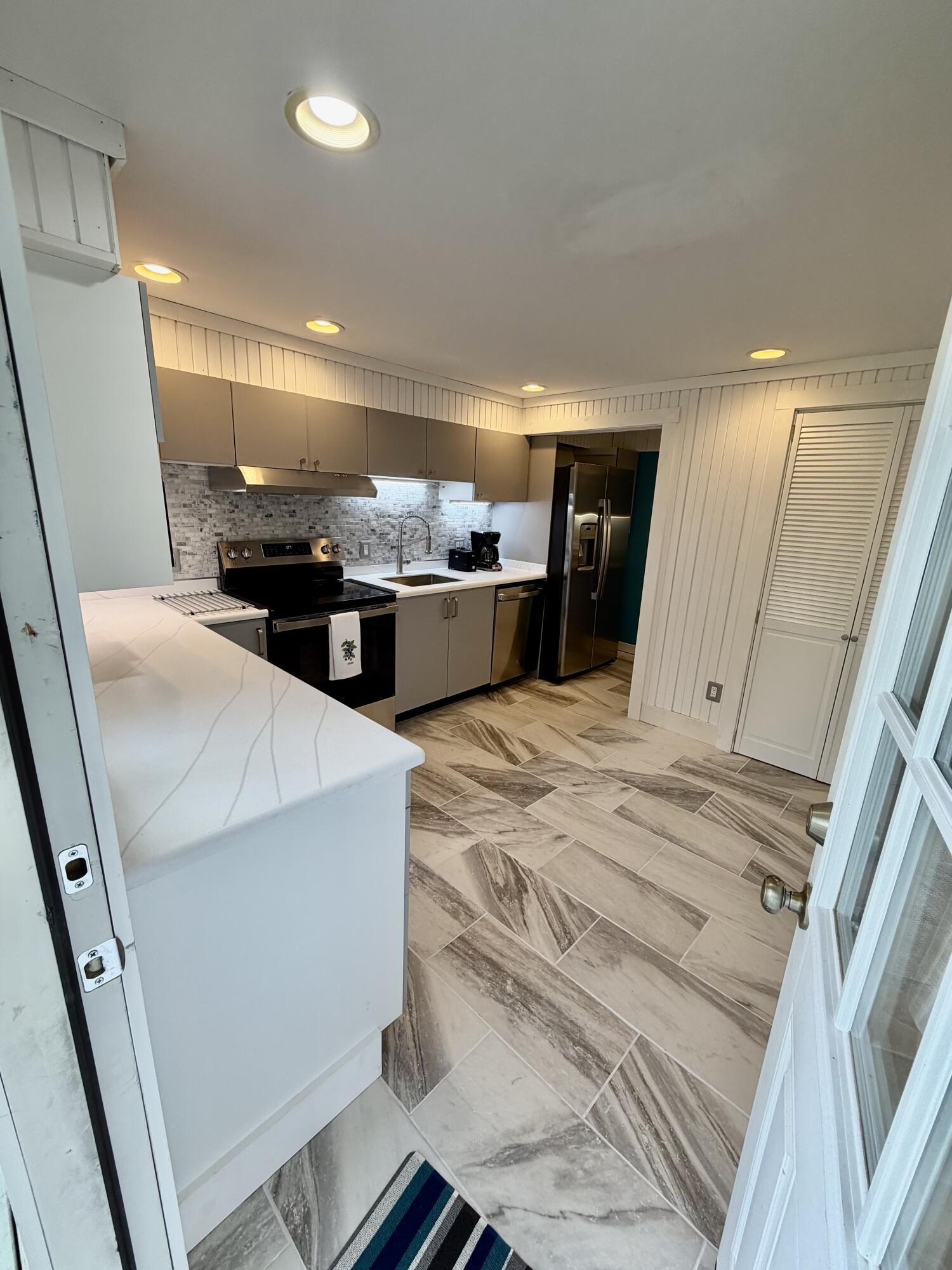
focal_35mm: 14
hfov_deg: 85.7
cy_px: 635
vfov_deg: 102.1
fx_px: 513
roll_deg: -2.3
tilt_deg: -14.3
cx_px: 476
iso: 100
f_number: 2.2
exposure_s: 1/120
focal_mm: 2.22
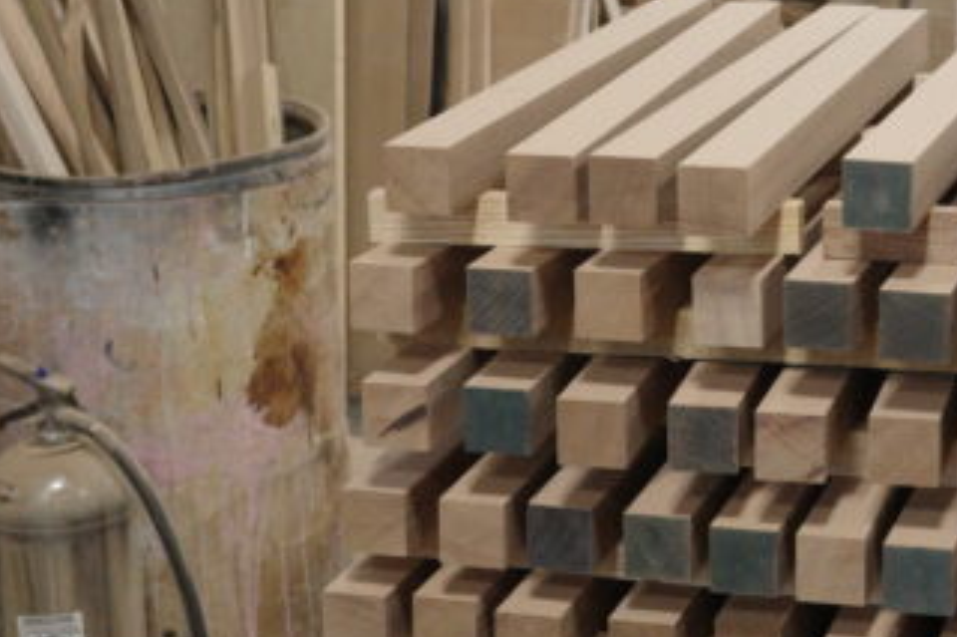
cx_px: 831
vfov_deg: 14.2
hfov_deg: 20.9
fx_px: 2551
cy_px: 153
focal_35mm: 96
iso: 2000
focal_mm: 26
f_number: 3.5
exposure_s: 1/200
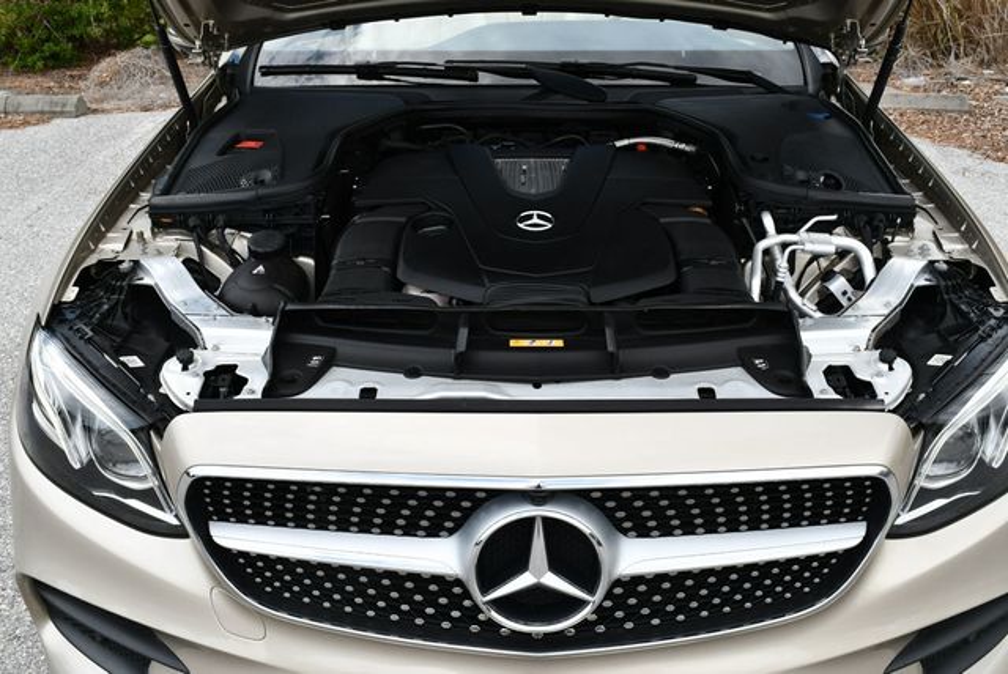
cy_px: 337
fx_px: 1009
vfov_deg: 36.9
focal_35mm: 36
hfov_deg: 53.1
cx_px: 504
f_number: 8
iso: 125
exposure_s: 1/250
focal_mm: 18
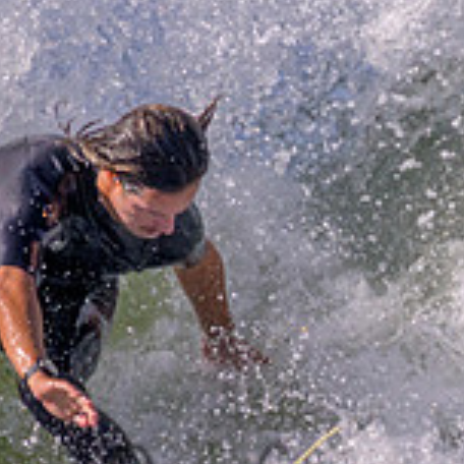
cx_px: 601
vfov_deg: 0.5
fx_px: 55398
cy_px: 367
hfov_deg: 0.5
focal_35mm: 3653
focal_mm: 800
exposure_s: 1/2000
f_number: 11
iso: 800
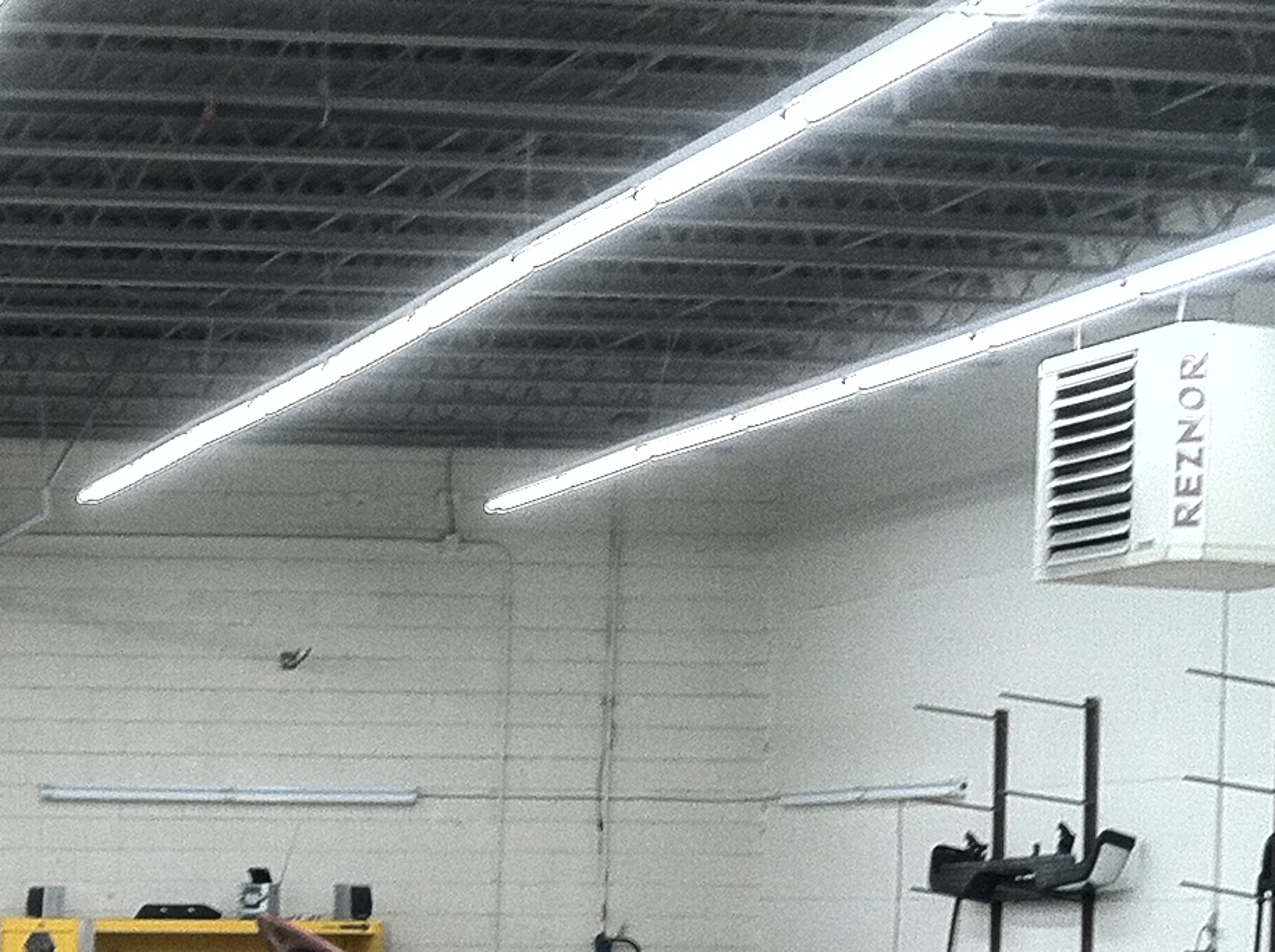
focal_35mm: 99
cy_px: 1139
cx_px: -361
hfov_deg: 18.5
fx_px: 3641
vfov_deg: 14.4
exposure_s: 1/30
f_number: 2.8
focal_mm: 3.85
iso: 80
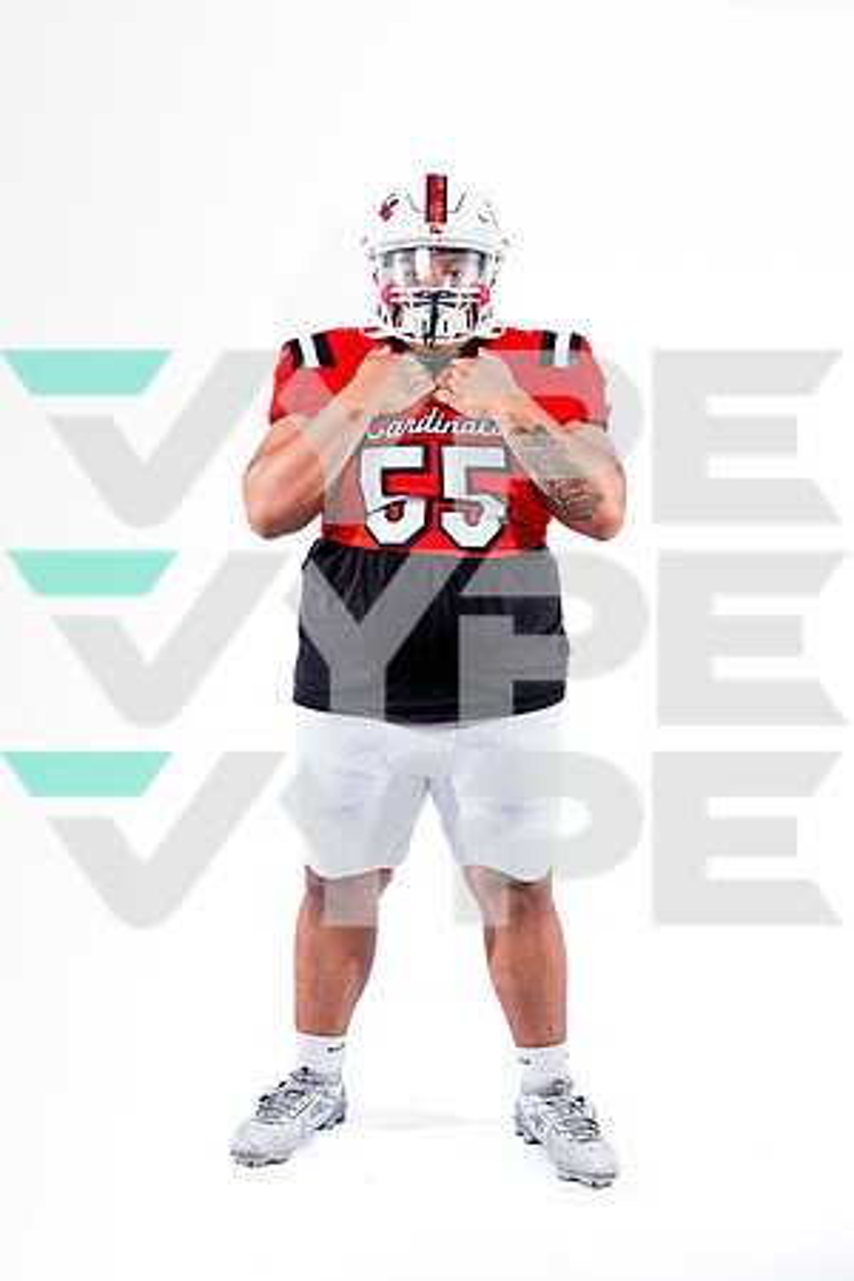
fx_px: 1487
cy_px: 640
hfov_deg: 32.0
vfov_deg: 46.6
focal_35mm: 42
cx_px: 427
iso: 250
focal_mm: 41.8
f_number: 4
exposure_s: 1/250
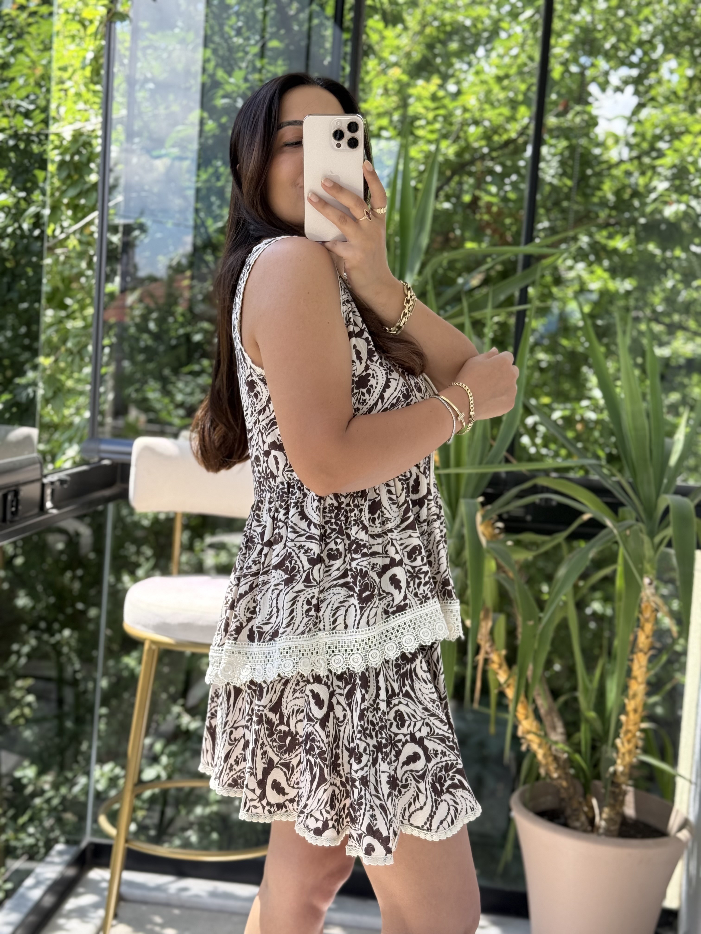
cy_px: 467
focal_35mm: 48
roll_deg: -4.4
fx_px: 1296
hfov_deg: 30.3
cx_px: 350
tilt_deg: -22.1
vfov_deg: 39.7
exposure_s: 1/496
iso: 80
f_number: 1.78
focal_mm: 6.76
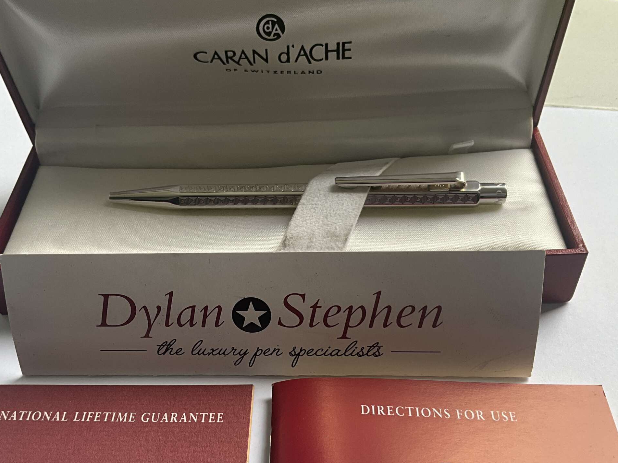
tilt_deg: -47.6
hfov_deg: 47.8
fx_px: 696
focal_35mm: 39
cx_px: 272
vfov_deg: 36.5
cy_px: 298
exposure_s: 1/122
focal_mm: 3
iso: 20
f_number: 1.8
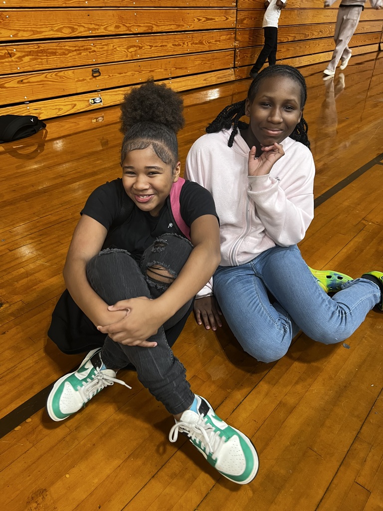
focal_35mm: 26
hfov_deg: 53.1
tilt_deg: -31.4
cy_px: 256
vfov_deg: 67.3
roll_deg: +1.1
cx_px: 192
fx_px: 384
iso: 200
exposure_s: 1/60
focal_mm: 5.7
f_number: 1.5
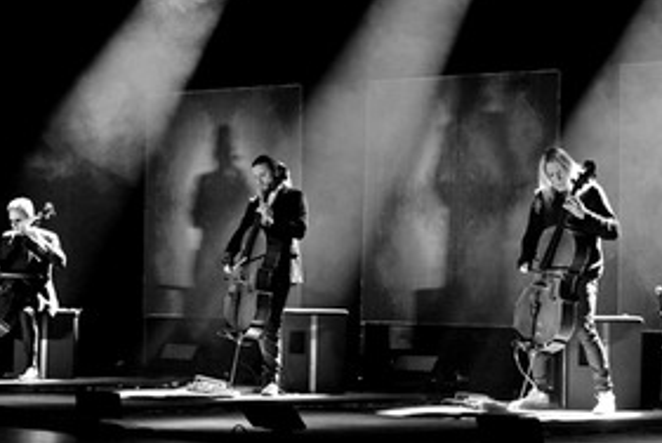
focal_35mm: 112
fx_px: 2062
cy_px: 94
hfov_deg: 18.2
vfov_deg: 12.2
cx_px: 478
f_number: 2.8
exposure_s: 1/320
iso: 6400
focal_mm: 70
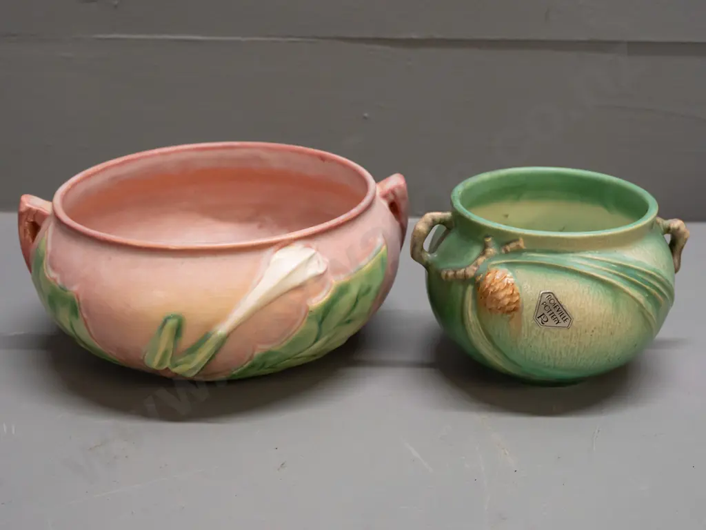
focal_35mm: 46
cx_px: 353
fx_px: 938
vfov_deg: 31.5
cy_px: 265
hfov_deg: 41.2
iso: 3200
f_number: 5.6
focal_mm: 23
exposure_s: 1/160
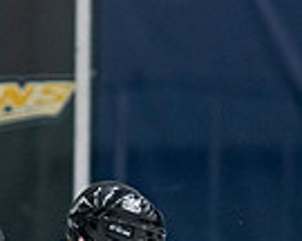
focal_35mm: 680
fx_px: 6078
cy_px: 430
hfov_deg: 2.8
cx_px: -95
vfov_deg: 2.3
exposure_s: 1/640
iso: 2000
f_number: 3.2
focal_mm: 125
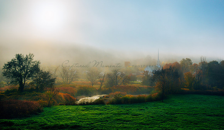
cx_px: 144
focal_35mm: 41
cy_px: 34
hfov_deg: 48.2
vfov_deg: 28.9
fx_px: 247
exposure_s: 1/30
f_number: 10
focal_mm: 31
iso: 64
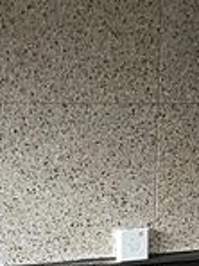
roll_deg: -1.1
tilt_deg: -23.5
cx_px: 131
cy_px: 381
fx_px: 721
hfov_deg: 15.7
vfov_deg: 18.8
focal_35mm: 94
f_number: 2.2
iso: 50
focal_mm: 4.15
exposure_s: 1/30
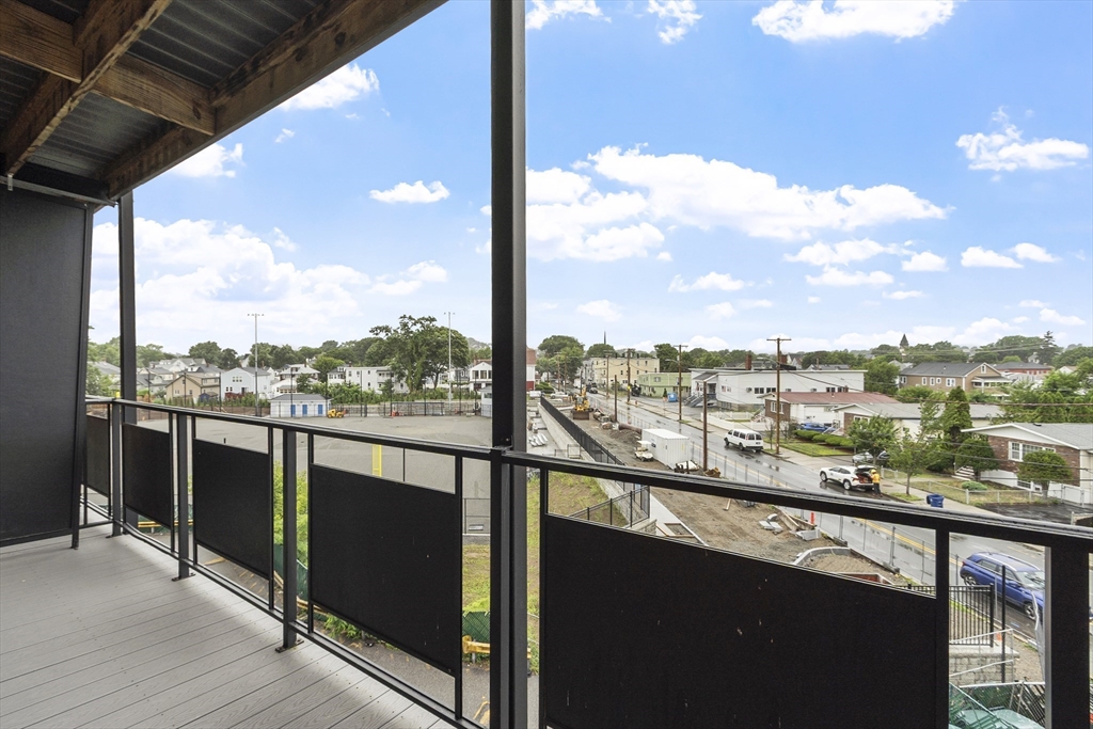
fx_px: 455
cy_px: 364
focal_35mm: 15
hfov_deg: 100.4
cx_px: 546
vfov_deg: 77.3
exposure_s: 1/100
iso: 100
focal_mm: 10
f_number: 8
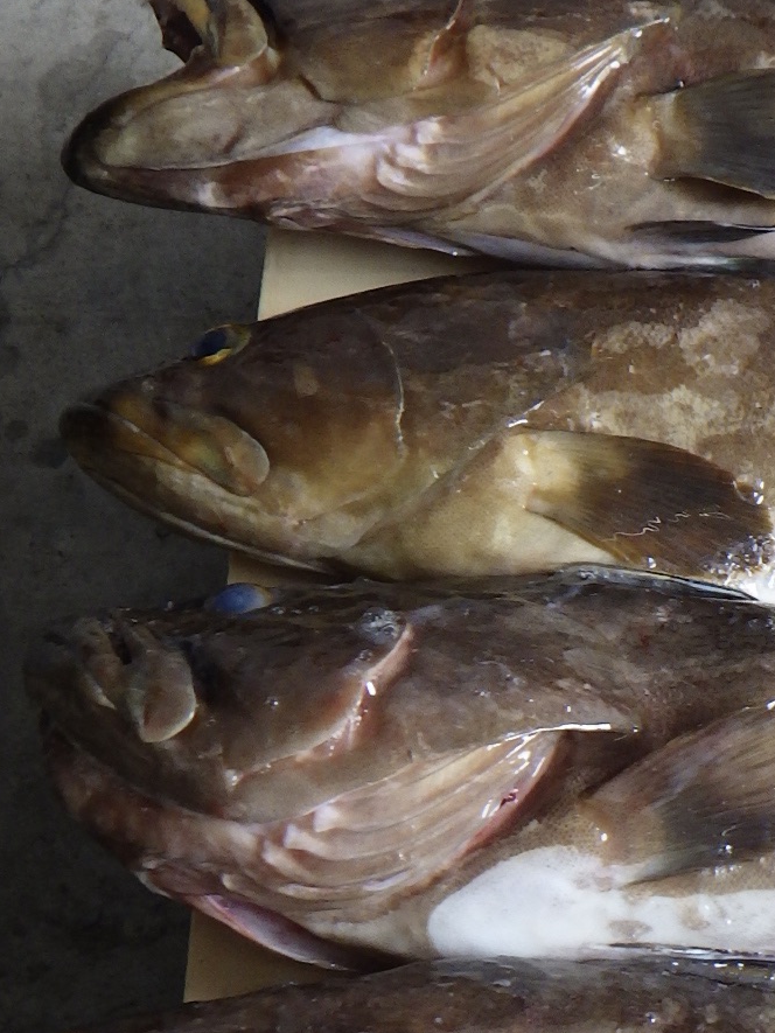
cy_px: 626
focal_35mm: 82
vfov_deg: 23.8
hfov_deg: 17.5
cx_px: 797
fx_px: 2447
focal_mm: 5
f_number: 3.5
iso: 125
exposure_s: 1/60
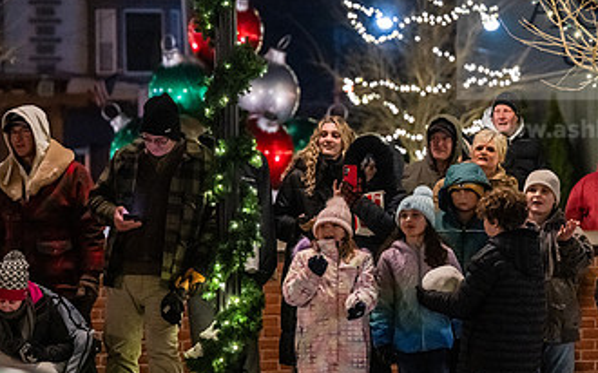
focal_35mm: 165
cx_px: 402
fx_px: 2688
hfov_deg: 12.7
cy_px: 167
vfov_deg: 7.9
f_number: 2.8
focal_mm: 92
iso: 4000
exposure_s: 1/250
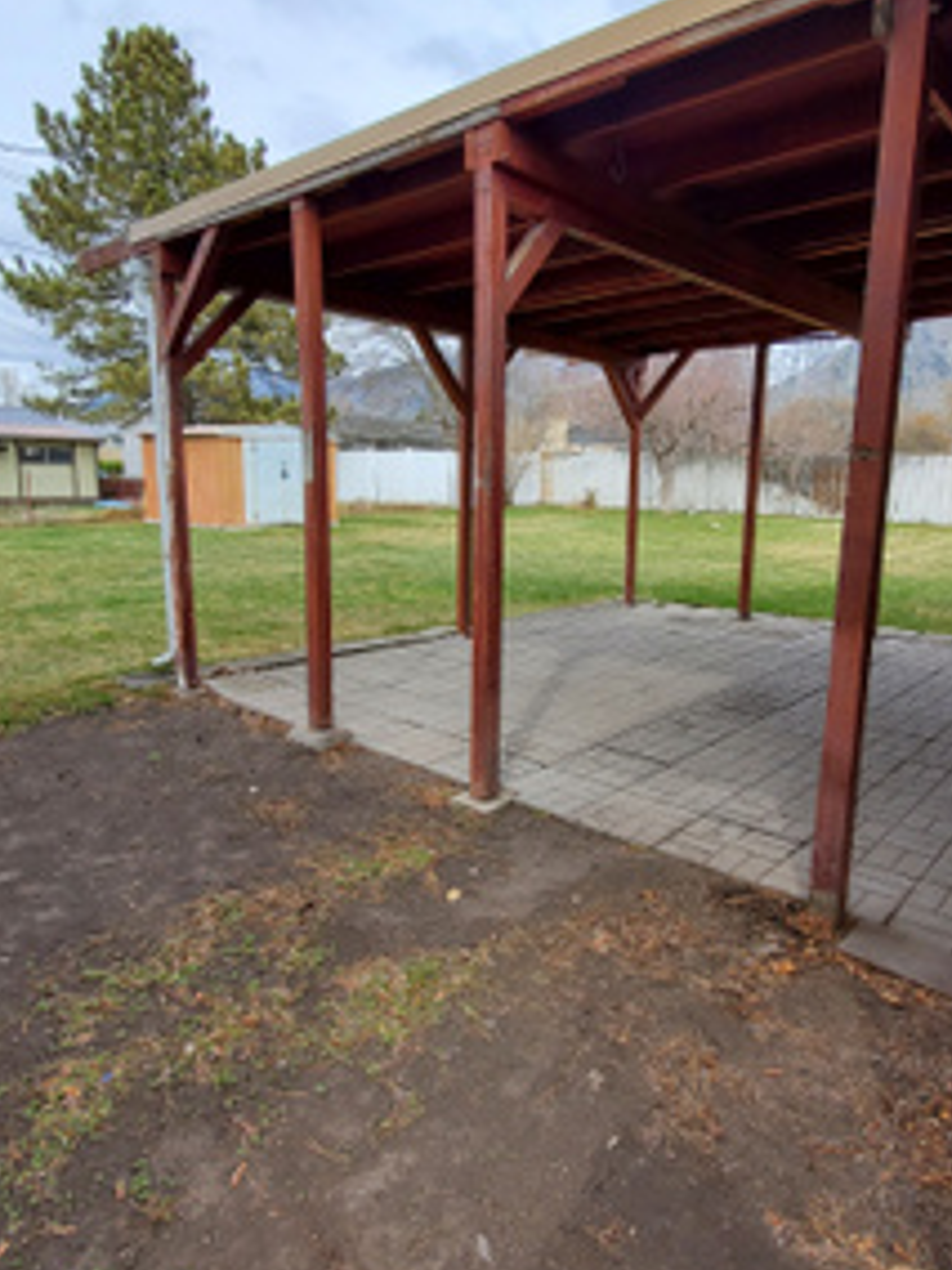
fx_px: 807
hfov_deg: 61.0
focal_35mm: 22
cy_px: 617
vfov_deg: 76.4
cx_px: 505
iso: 50
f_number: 2.2
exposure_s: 1/682
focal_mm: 1.8
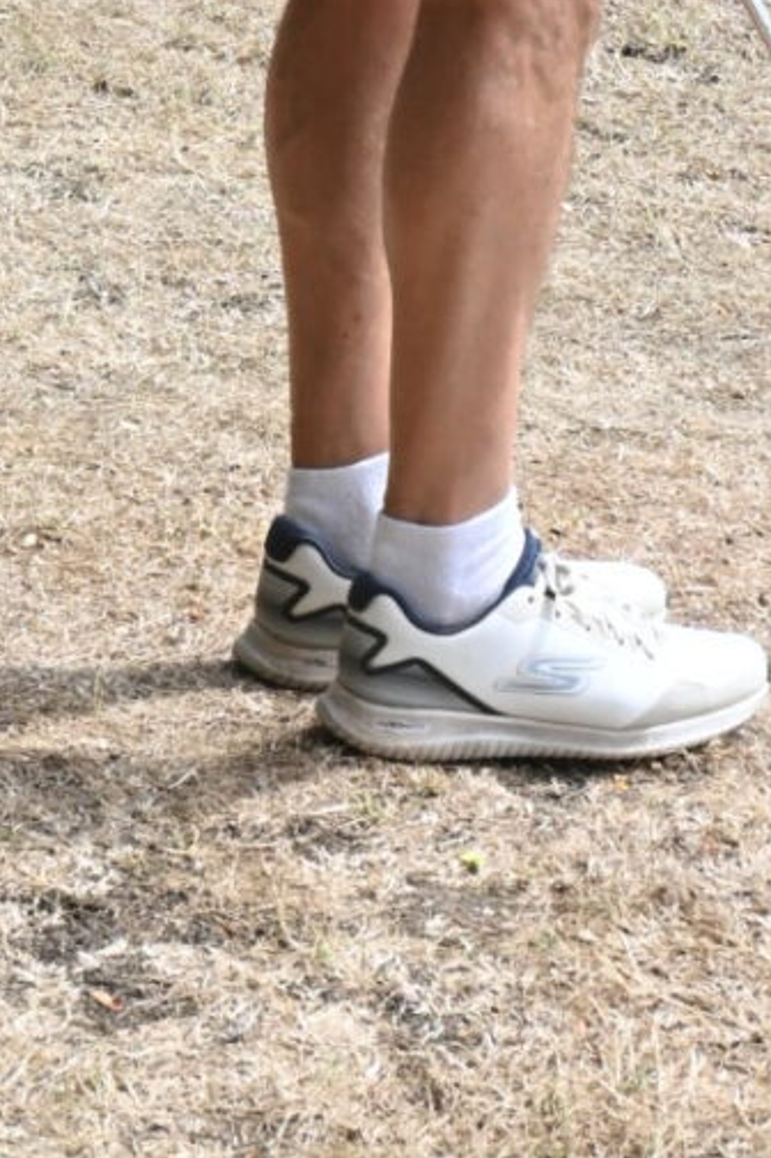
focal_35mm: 179
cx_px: 928
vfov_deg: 10.8
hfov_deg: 7.6
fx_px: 5758
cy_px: -922
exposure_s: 1/100
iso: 200
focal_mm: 44
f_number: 13
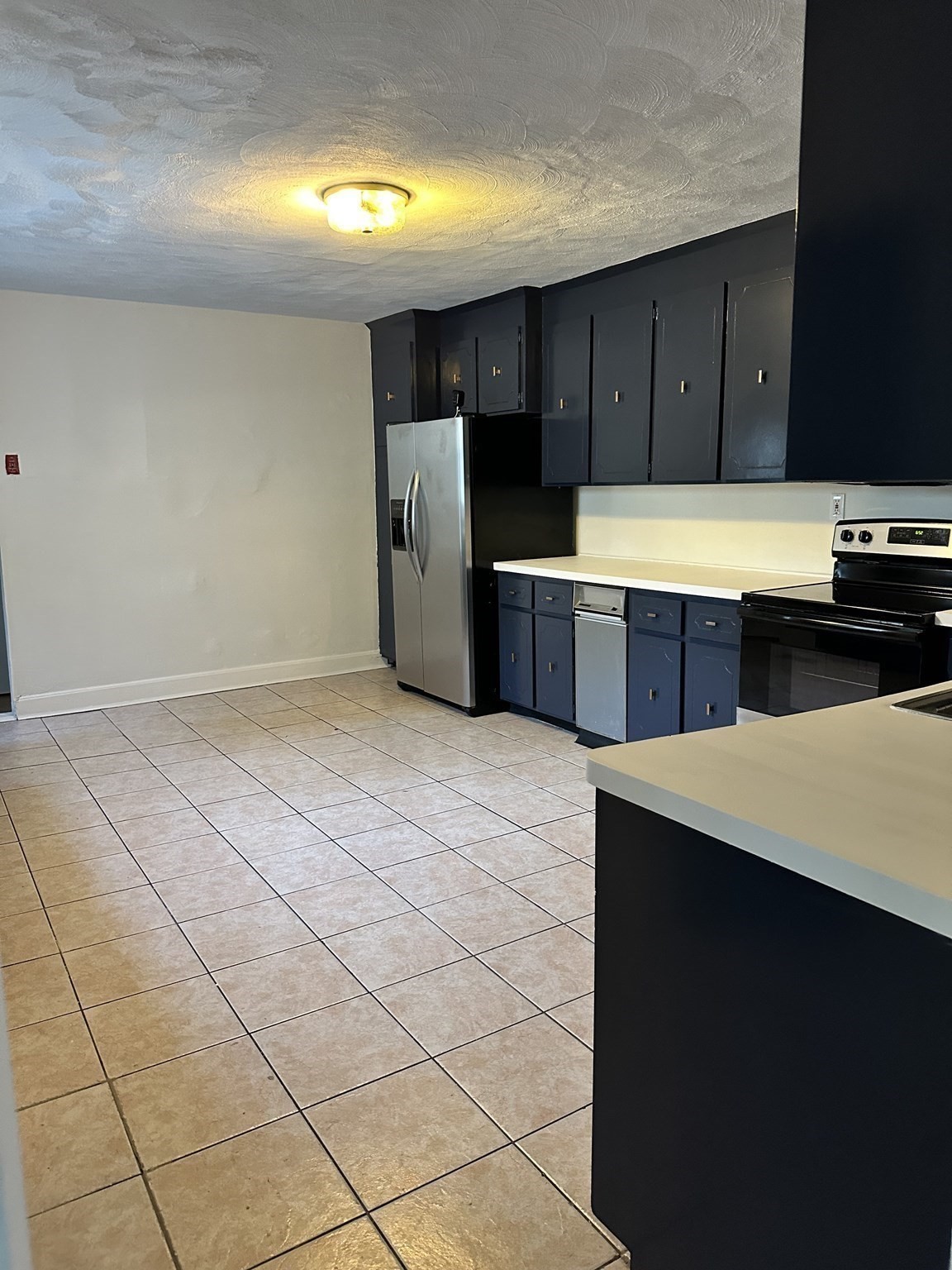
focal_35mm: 24
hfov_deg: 56.8
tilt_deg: -10.1
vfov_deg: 71.6
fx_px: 880
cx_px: 476
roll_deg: +0.0
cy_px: 635
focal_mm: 6.86
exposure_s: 1/60
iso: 500
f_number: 1.78
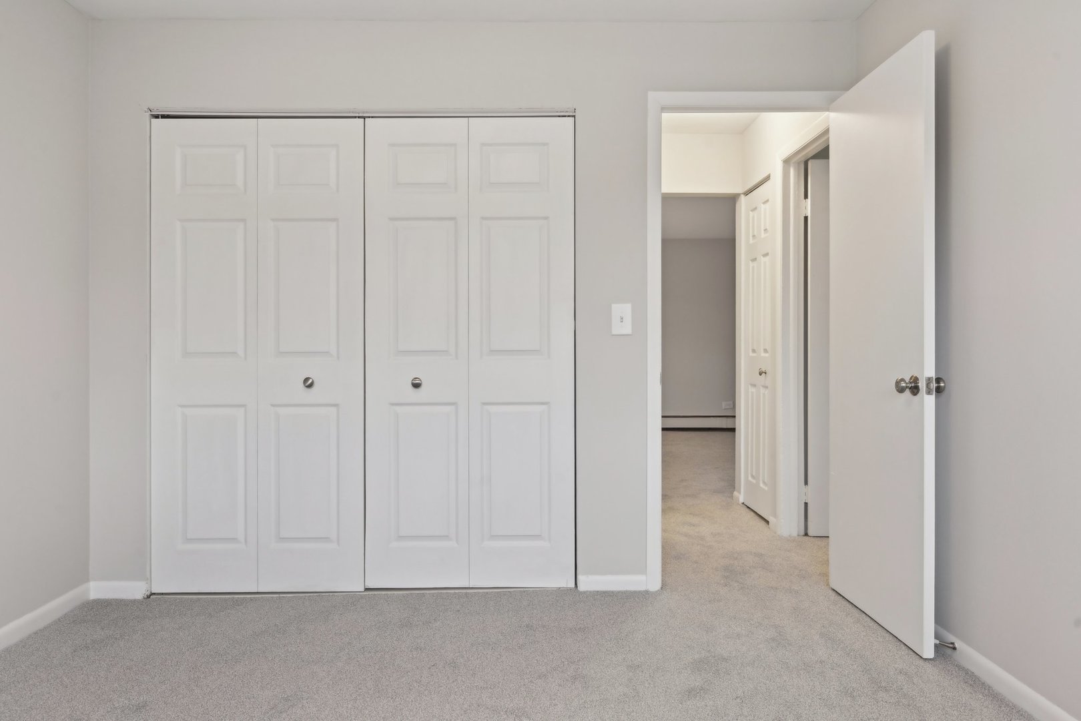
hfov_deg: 74.9
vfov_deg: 54.1
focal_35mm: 24
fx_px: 706
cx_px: 540
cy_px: 360
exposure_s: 1/25
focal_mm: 23.5
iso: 800
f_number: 8
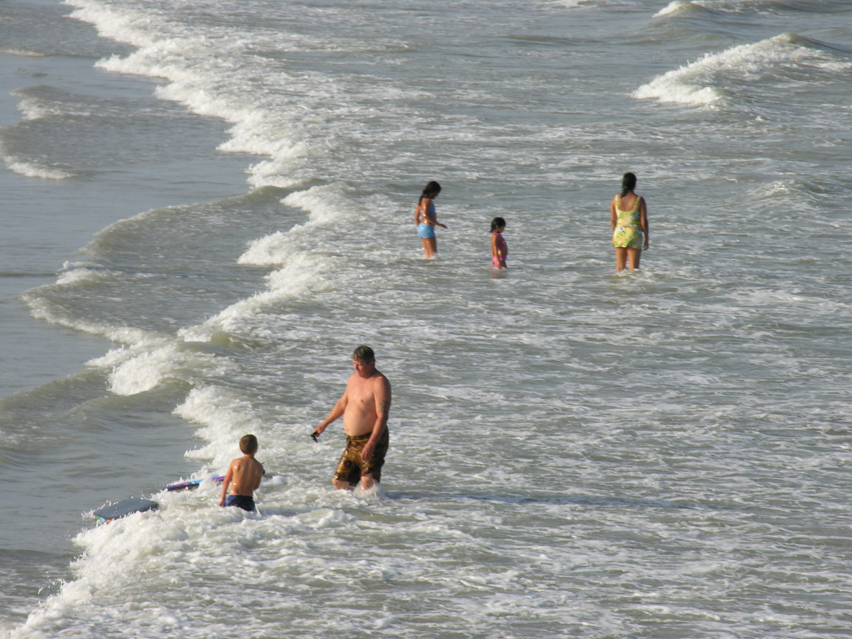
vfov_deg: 4.2
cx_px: 427
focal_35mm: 351
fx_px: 8639
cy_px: 319
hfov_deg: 5.6
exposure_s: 1/188
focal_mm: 89
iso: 50
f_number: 7.4
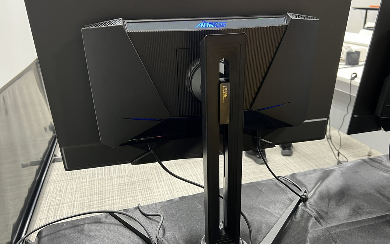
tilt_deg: -20.6
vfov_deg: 44.5
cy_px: 128
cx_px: 197
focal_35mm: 28
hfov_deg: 66.5
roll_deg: +2.2
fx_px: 298
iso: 200
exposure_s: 1/60
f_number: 1.5
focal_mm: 5.7
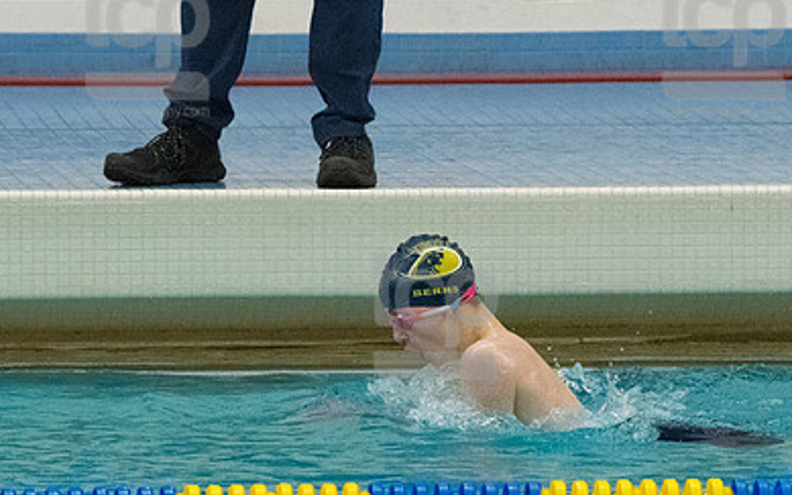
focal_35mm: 444
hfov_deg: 4.7
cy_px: 326
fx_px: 9582
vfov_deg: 3.0
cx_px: 436
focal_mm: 195
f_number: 5
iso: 10000
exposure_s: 1/1250
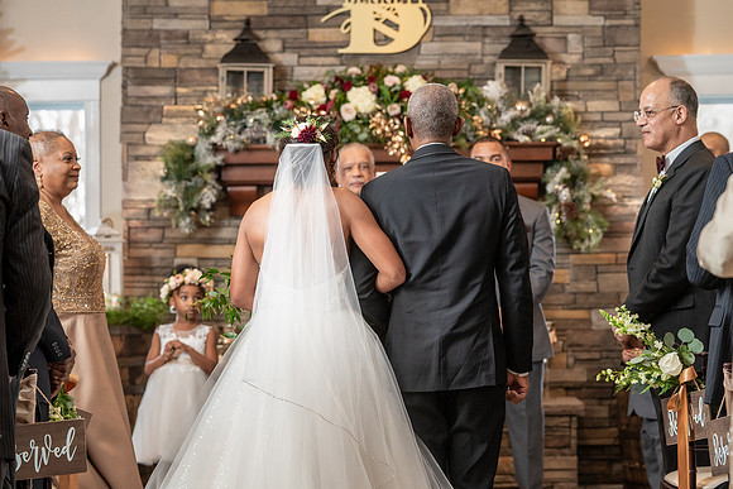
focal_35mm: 94
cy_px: 250
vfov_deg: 14.5
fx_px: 1918
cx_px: 384
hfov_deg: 21.6
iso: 2000
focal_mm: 89
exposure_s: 1/200
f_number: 4
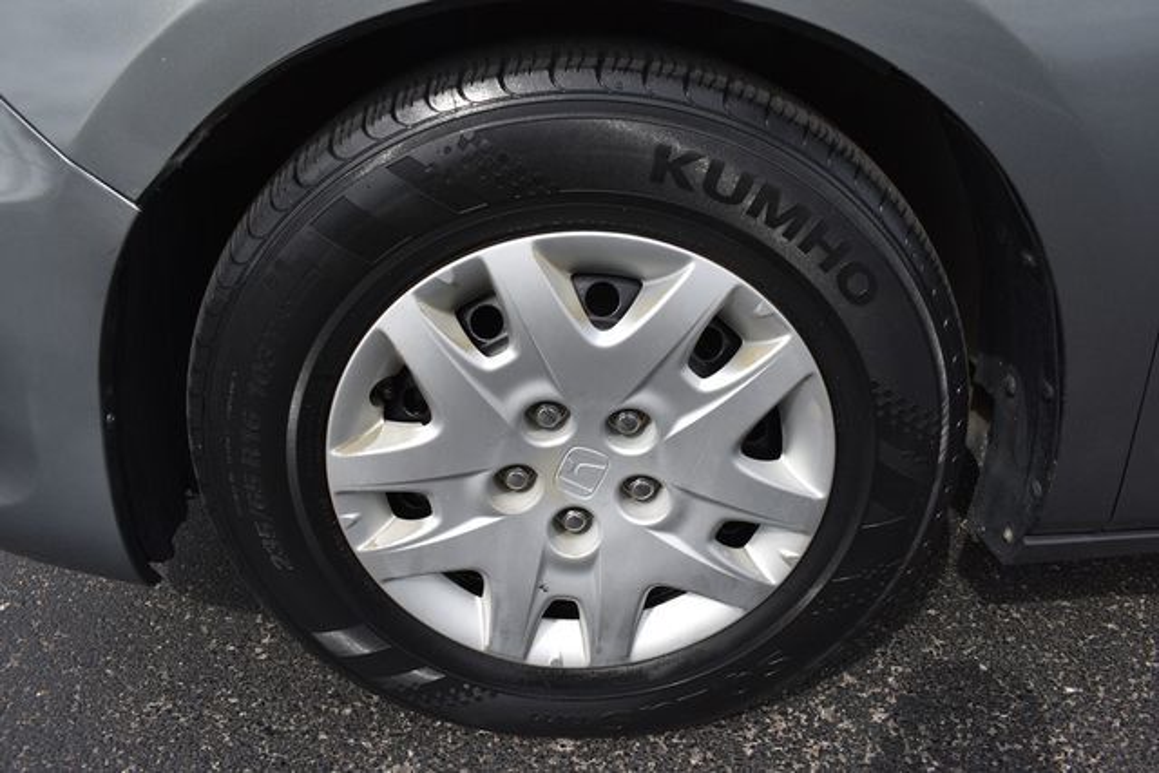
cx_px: 580
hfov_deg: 67.4
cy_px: 386
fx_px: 869
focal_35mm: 27
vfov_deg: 48.0
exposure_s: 1/250
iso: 125
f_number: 8
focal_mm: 18
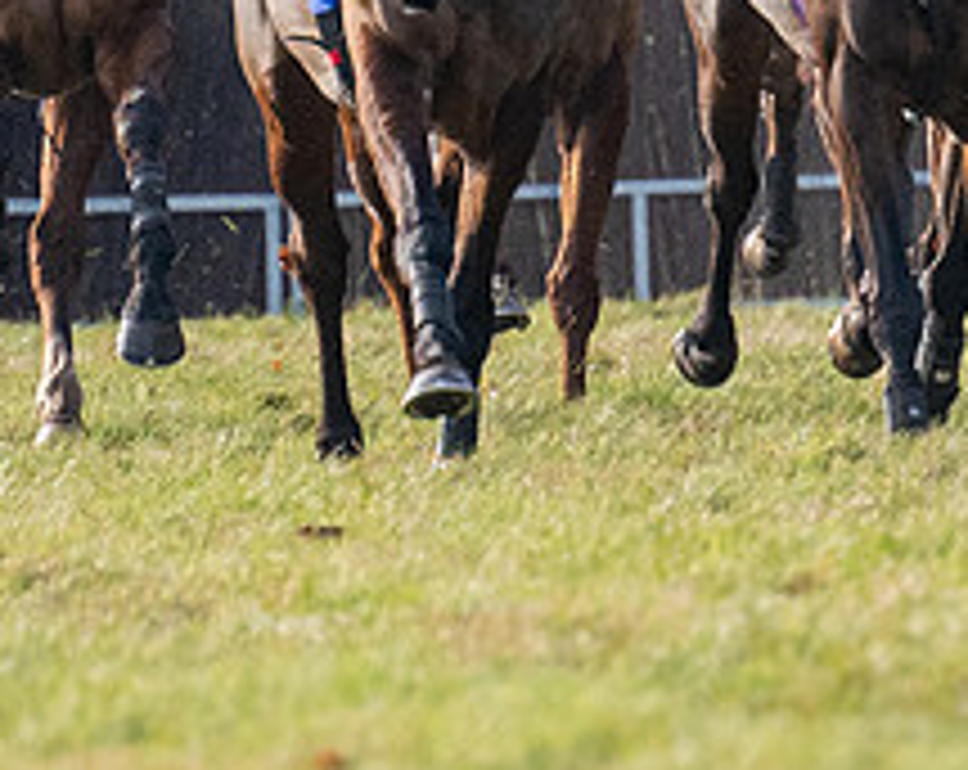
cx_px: 1267
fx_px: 54424
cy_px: 107
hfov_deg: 1.0
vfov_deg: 0.8
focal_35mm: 1904
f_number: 4
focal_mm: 260
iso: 400
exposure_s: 1/2000
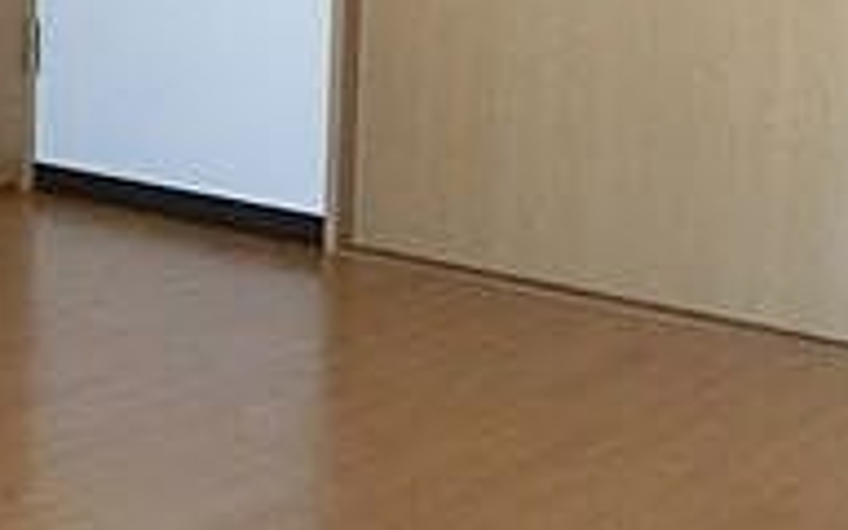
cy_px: 53
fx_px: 1964
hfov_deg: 23.4
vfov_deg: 15.2
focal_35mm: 85
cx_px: 22
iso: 800
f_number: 3
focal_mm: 4.24
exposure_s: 1/50
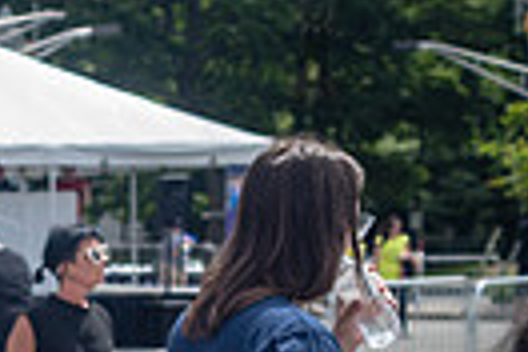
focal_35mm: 154
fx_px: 2258
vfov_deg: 8.6
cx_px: -460
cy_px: 614
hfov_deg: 12.1
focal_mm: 35
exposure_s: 1/1250
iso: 200
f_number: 4
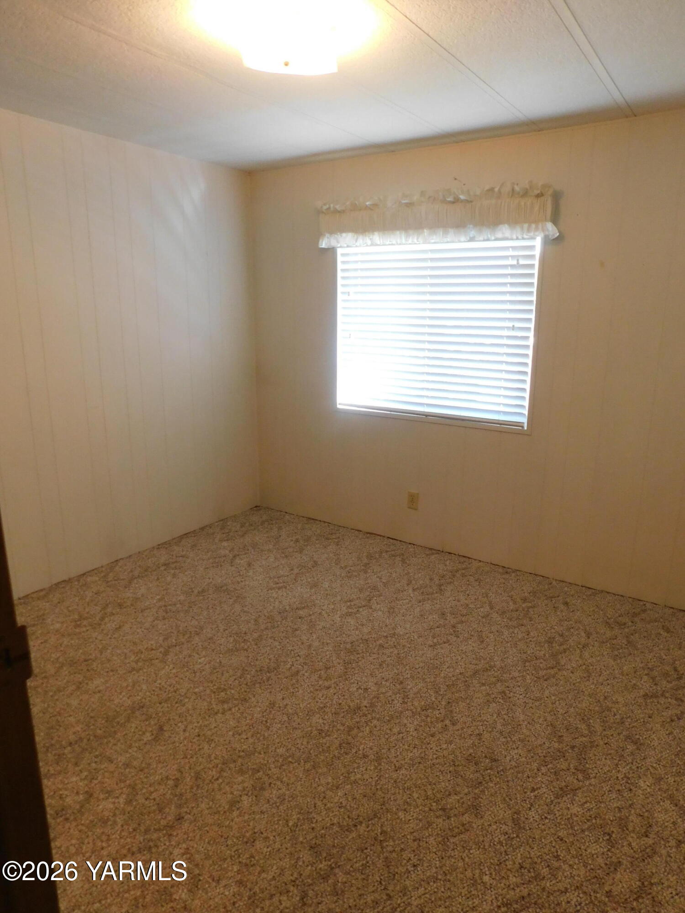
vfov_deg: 73.9
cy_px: 456
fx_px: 607
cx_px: 342
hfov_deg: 58.9
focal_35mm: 23
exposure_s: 1/30
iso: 320
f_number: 3
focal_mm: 4
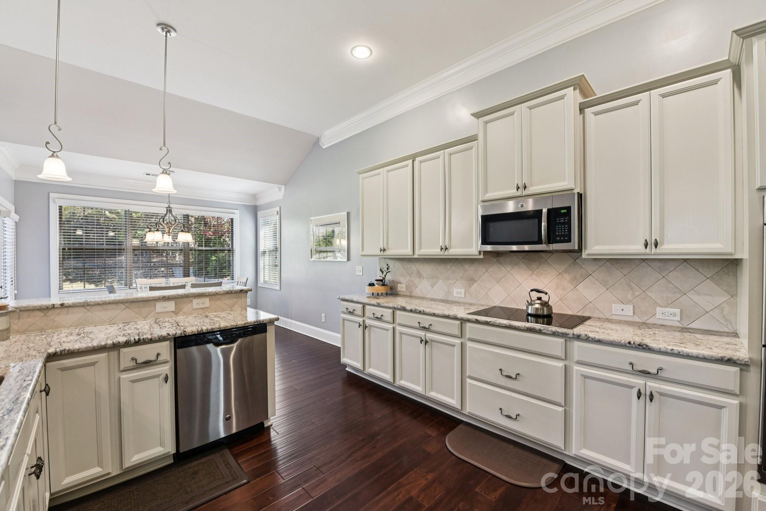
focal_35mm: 14
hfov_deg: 104.2
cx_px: 383
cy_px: 256
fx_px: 298
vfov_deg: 81.3
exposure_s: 1/8
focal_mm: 14
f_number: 8
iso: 200
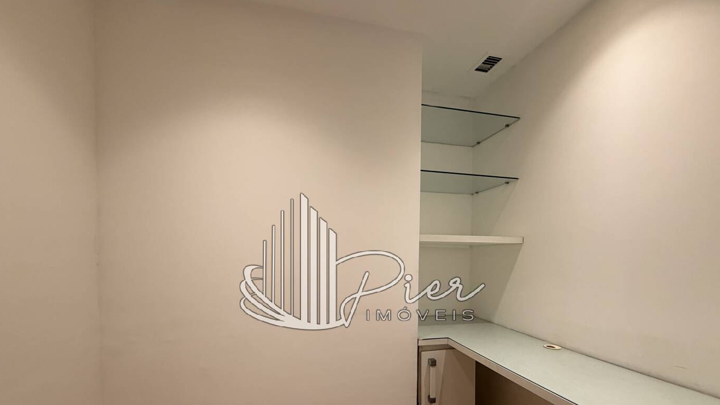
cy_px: 263
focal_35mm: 16
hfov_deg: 99.4
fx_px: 305
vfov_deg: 65.6
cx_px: 363
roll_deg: -0.2
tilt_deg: -2.0
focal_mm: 2.22
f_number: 2.2
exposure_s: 1/120
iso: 200
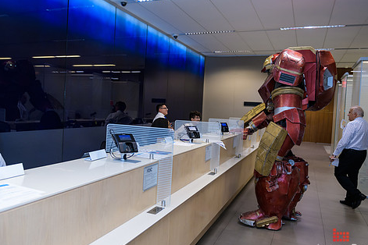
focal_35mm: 32
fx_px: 327
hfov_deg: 58.5
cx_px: 162
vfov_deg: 41.1
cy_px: 118
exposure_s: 1/125
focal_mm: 26
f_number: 3.2
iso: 800
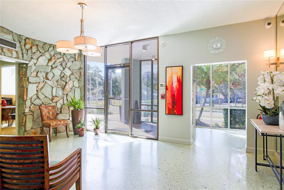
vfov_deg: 57.2
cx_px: 142
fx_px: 174
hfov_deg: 78.6
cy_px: 95
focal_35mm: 22
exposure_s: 1/80
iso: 200
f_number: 9
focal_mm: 22
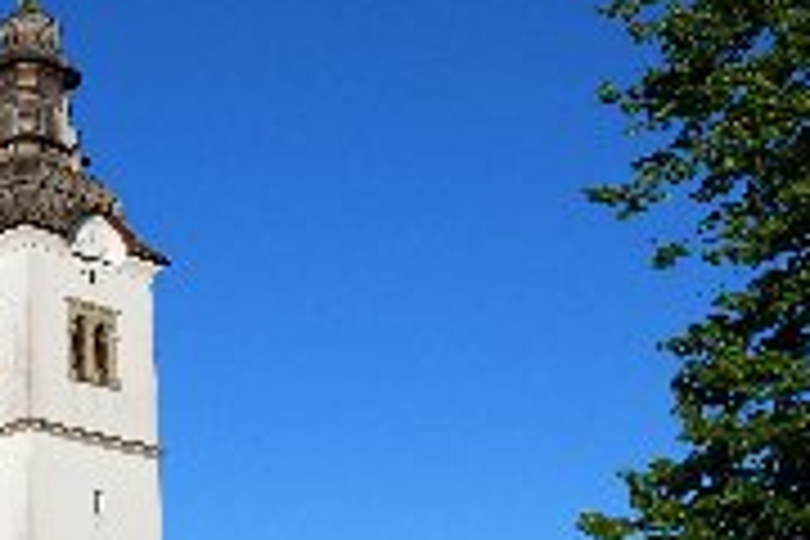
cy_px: 461
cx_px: 52
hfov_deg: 23.9
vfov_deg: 16.5
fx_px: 1845
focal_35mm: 82
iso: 140
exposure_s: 1/250
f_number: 10
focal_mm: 22
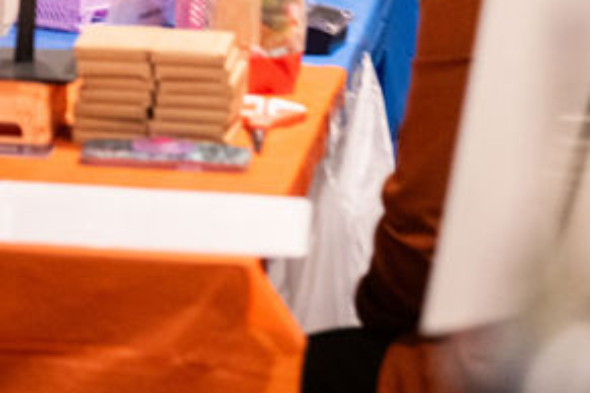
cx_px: -324
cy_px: -279
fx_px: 4326
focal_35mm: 264
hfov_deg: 7.6
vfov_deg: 5.1
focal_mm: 75
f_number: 2.8
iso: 2000
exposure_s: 1/125
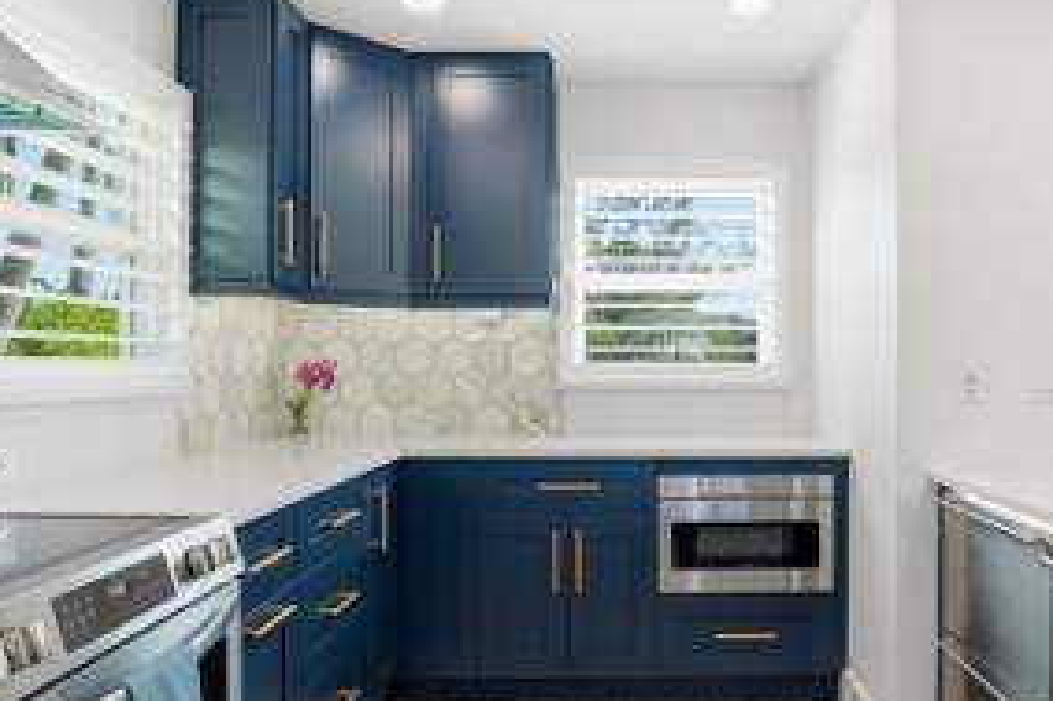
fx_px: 789
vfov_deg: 47.8
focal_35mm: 27
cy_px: 388
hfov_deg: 66.7
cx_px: 634
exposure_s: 1/250
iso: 400
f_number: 9
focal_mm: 16
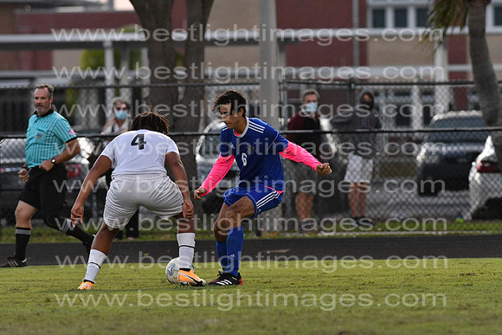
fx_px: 6276
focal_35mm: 450
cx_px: 251
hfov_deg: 4.6
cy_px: 168
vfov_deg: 3.1
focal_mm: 300
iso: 4000
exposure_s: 1/800
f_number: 4.5
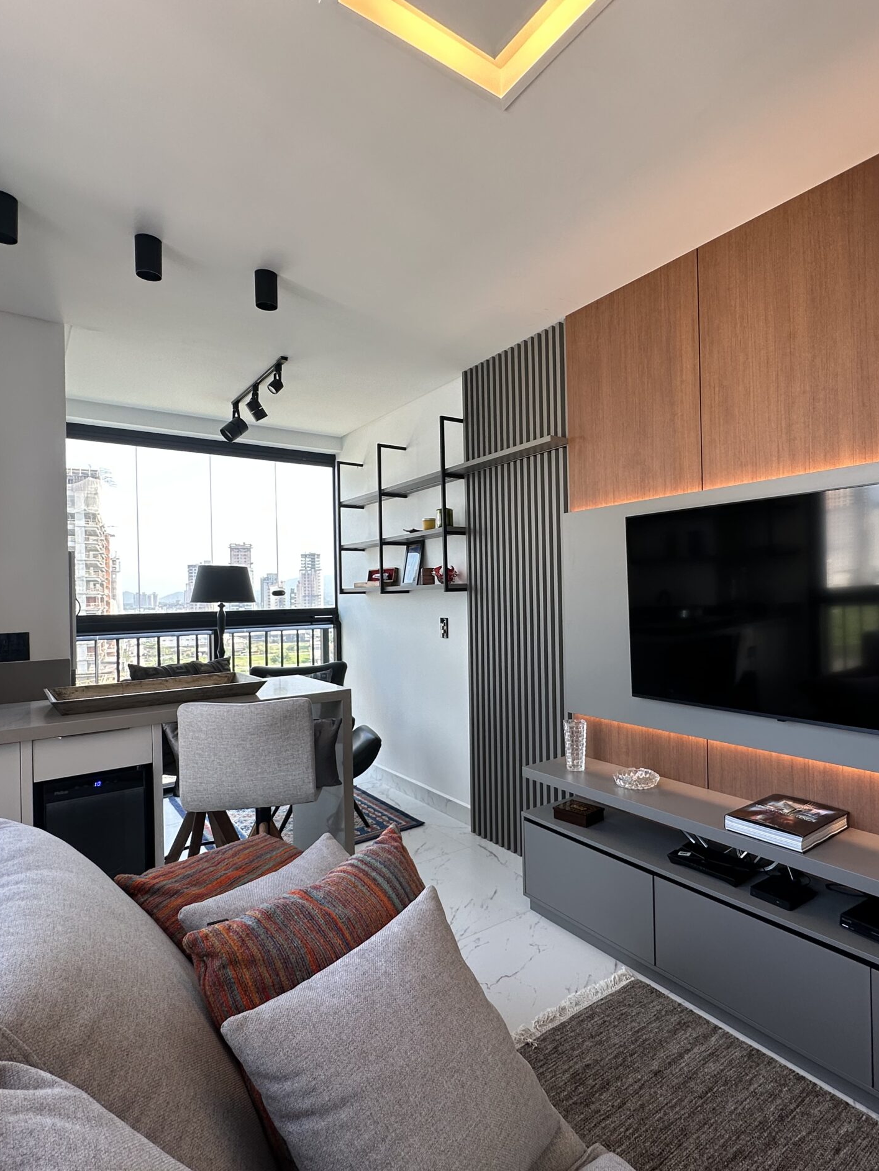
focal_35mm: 19
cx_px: 520
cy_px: 595
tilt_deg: -0.5
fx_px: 643
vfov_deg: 84.6
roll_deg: +1.0
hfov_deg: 68.1
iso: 40
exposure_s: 1/115
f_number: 2.2
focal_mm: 2.22
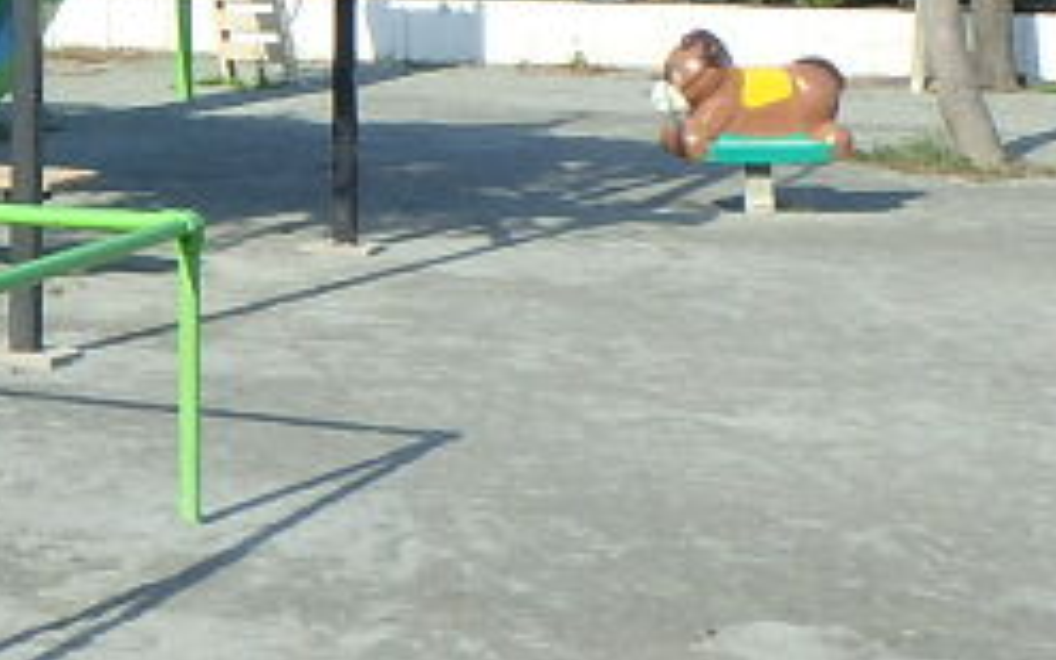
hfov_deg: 18.1
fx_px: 3051
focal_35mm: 106
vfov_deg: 12.0
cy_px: -166
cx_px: -387
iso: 125
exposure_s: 1/500
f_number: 4.3
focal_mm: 4.7
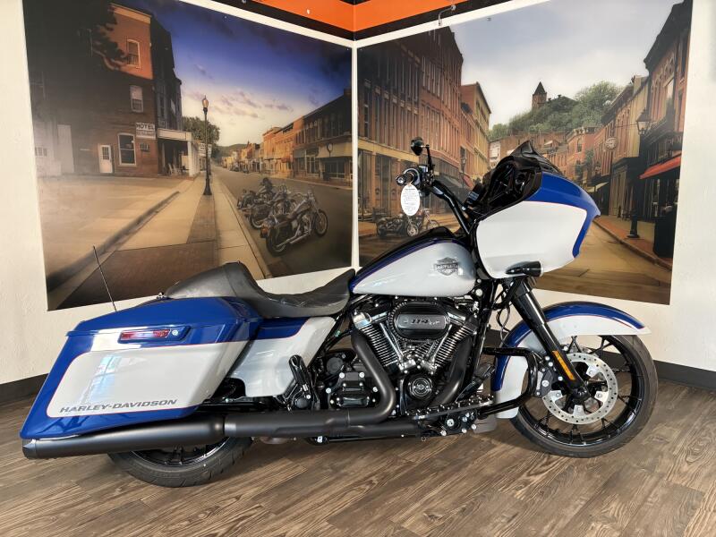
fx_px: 538
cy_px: 268
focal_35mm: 26
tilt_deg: -8.3
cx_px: 358
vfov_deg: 53.1
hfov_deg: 67.3
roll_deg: +0.7
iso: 320
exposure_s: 1/60
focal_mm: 5.96
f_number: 1.6
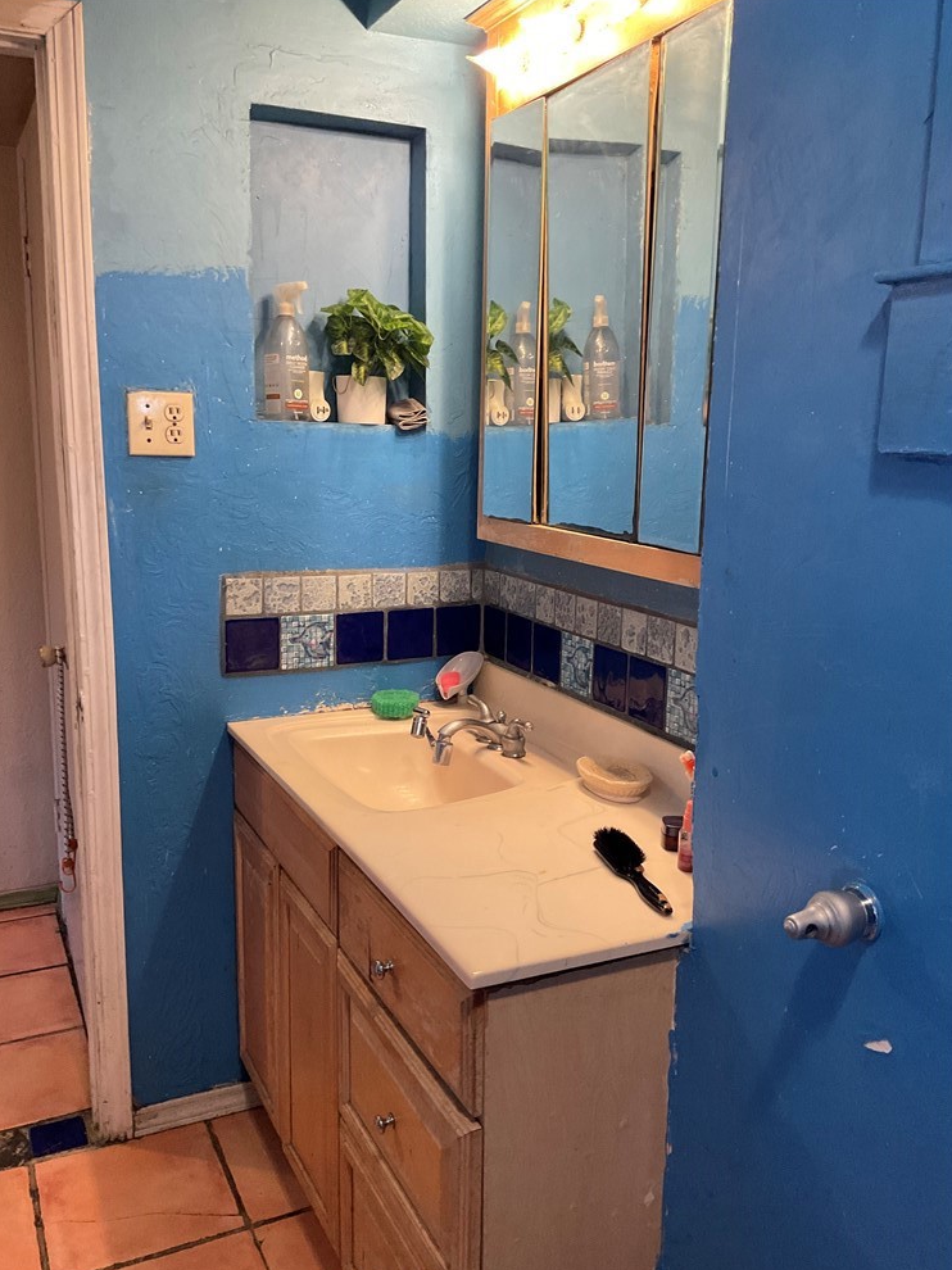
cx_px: 464
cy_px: 650
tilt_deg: -12.0
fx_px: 1101
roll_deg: -0.9
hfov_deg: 46.8
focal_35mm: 30
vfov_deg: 60.0
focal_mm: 3
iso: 160
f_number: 1.8
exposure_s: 1/60
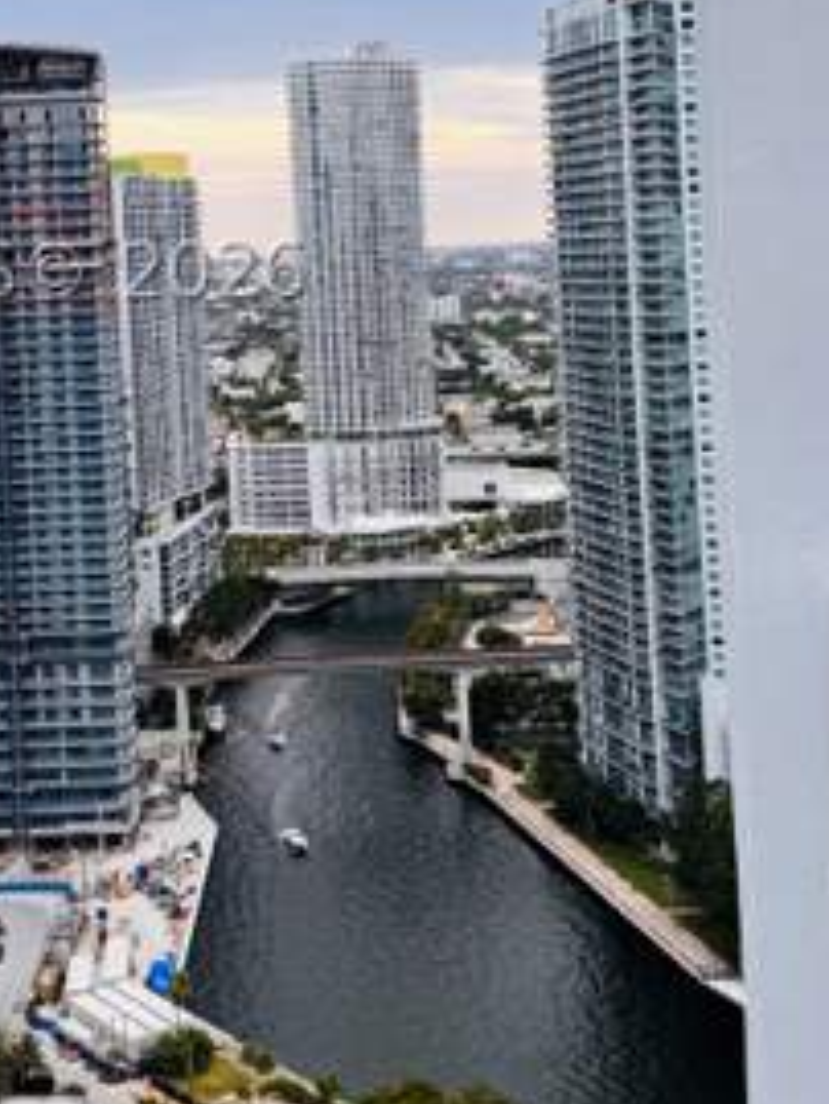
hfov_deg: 25.4
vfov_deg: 33.1
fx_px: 1819
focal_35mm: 57
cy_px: 271
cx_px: 209
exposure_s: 1/1869
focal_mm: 6.76
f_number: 1.78
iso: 80
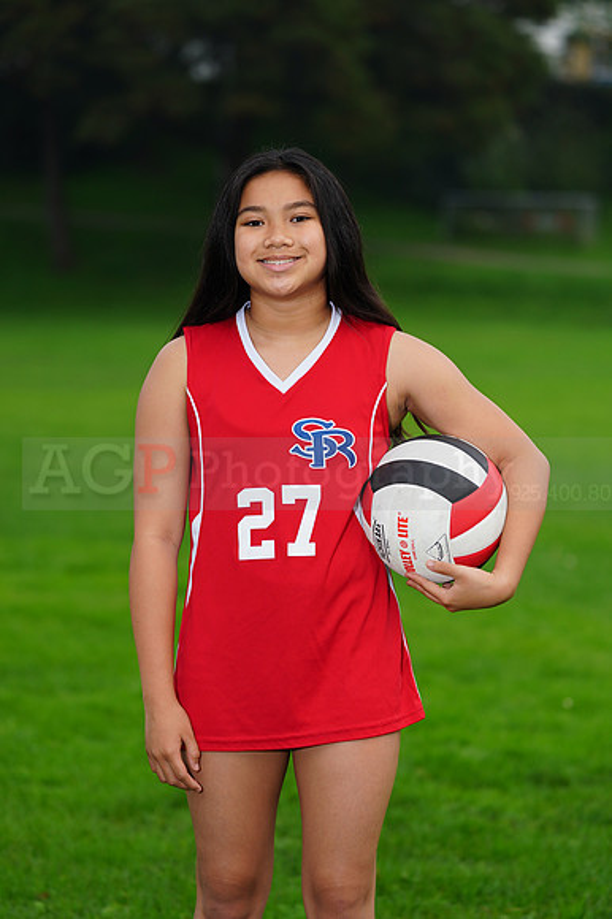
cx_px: 306
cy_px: 460
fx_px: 4365
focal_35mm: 171
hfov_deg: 8.0
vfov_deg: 12.0
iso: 200
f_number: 5.6
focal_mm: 171
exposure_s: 1/200
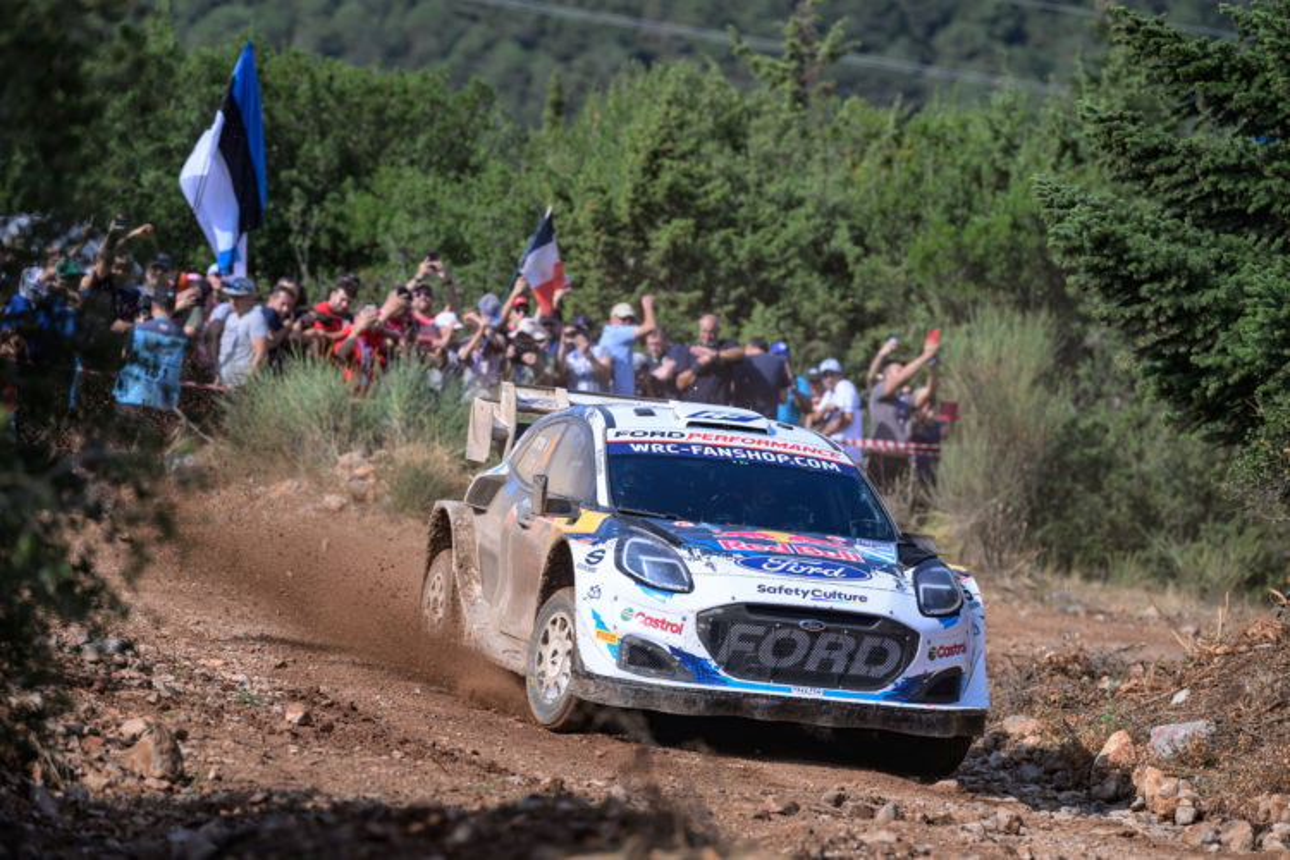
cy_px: 430
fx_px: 6629
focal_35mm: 185
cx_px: 645
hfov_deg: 11.1
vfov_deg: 7.4
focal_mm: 185
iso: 160
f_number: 4
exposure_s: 1/1600
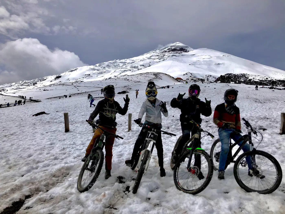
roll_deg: -5.6
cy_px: 107
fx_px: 231
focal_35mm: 28
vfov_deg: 49.7
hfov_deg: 63.4
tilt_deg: +9.4
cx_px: 142
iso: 25
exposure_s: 1/8000
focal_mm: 3.99
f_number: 1.8
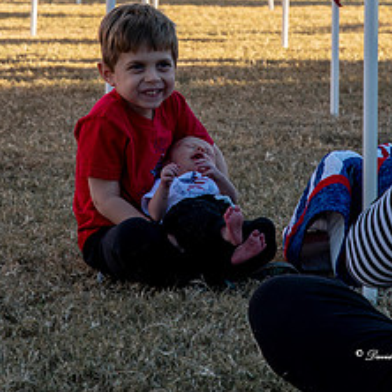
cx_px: 217
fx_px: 2152
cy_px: 5
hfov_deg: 10.4
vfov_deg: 10.3
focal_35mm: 168
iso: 200
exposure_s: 1/125
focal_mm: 65
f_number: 8
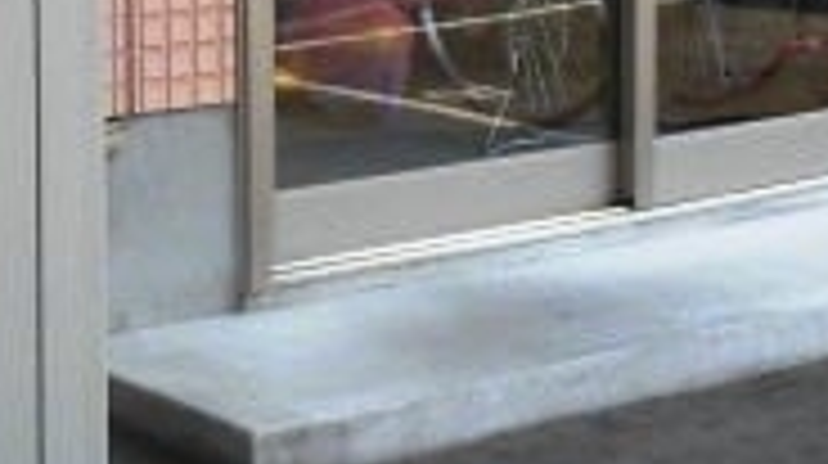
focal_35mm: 91
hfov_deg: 19.1
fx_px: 1996
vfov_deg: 12.7
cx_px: -572
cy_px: -176
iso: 100
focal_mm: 4.3
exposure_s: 1/320
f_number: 3.1
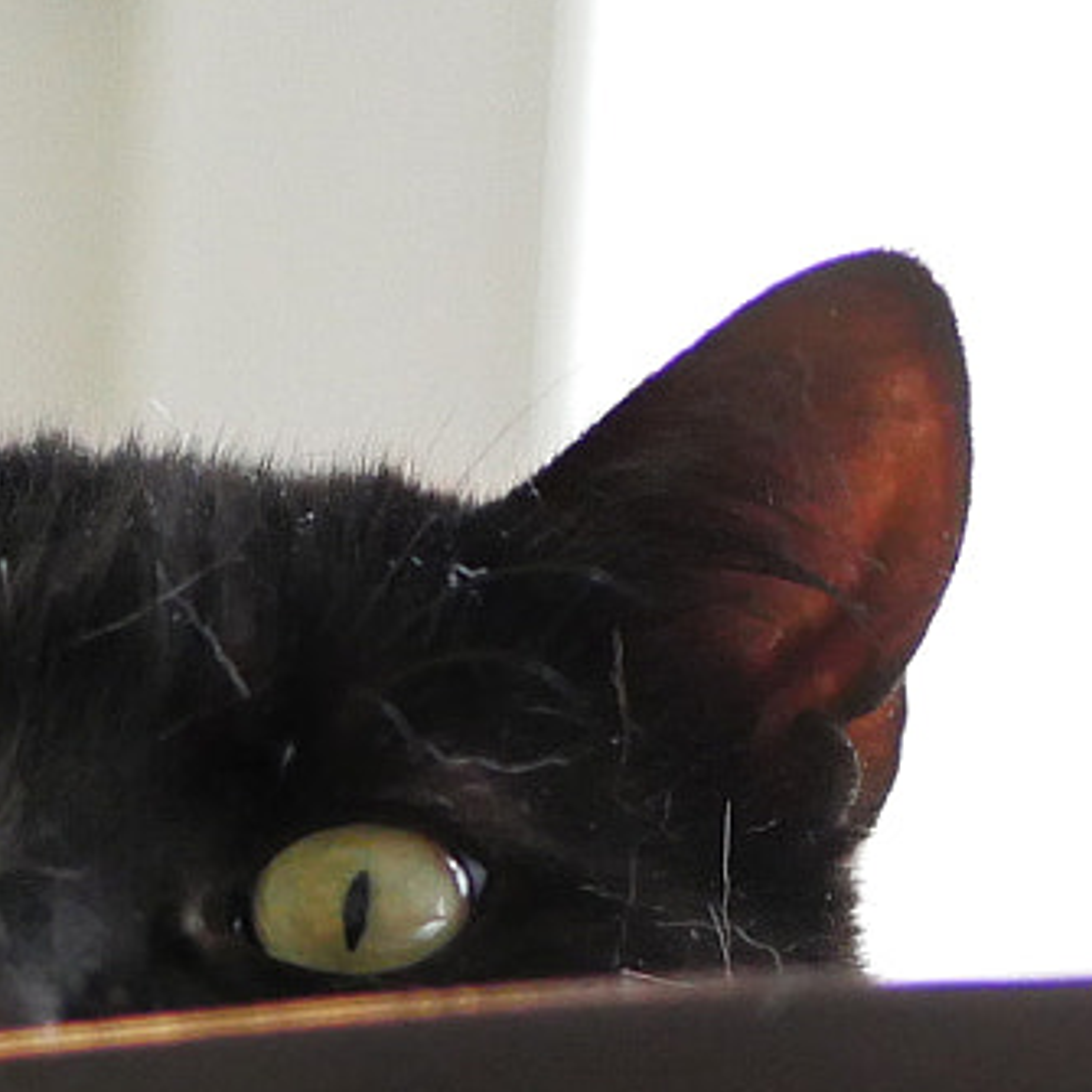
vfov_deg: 8.2
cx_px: -453
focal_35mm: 211
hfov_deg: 8.2
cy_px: 1317
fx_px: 7531
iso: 1600
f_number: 1.7
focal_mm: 25
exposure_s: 1/800
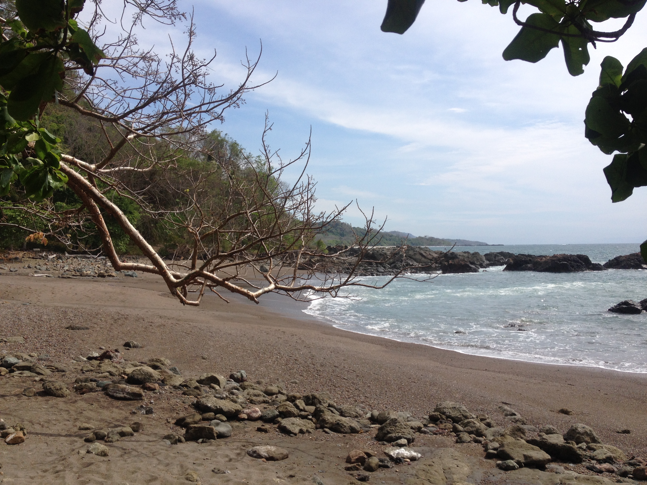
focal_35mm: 35
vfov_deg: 40.7
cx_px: 324
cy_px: 242
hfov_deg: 52.6
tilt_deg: -2.7
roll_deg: +0.8
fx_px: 654
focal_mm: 4.28
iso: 50
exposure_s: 1/2404
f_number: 2.4
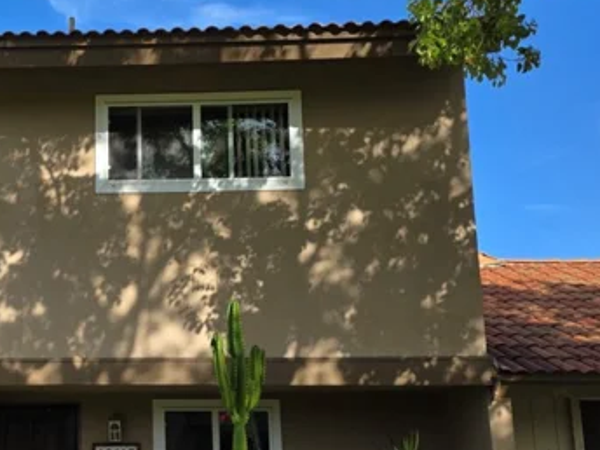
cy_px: 295
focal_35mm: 50
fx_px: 867
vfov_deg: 28.9
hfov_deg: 36.6
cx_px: 102
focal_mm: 6.3
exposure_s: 1/3809
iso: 80
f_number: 1.7
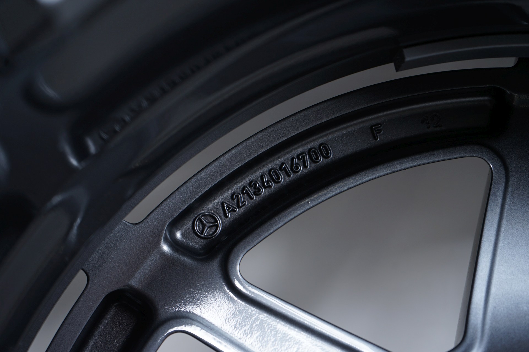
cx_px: 264
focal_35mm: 53
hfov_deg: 37.5
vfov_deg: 25.5
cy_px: 176
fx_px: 778
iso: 250
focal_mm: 53
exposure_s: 1/125
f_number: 5.6
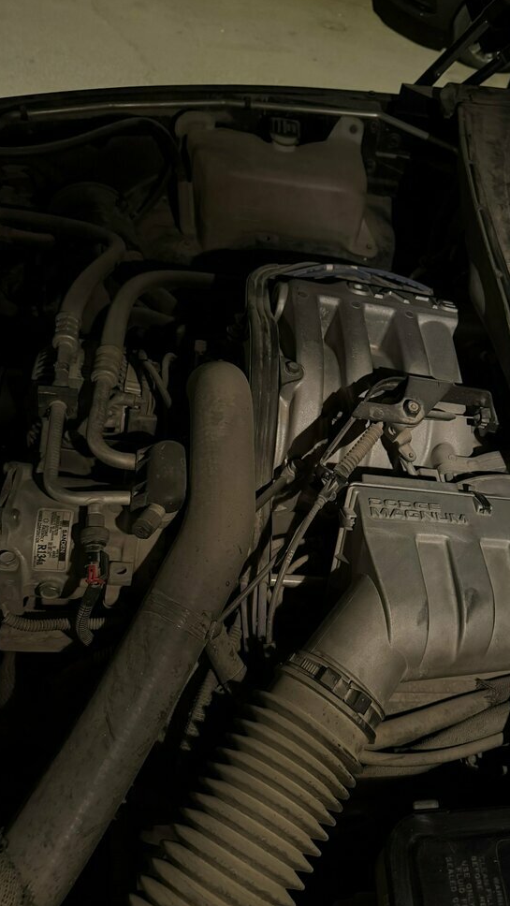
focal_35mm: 27
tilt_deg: -46.1
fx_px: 649
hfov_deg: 42.3
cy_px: 448
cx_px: 344
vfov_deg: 69.8
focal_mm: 6.76
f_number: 1.78
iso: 1250
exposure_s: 1/30
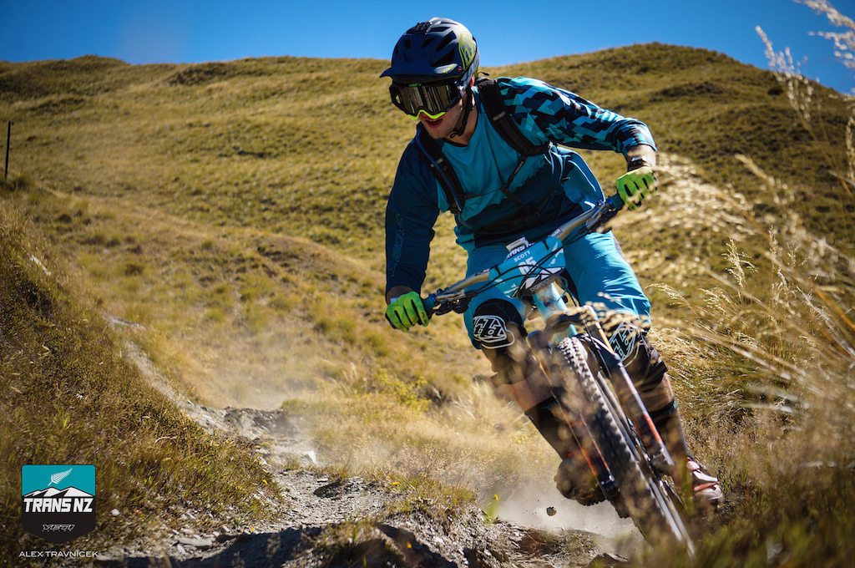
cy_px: 284
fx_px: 1957
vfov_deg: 16.5
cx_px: 428
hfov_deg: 24.6
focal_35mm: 82
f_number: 4.5
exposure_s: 1/2000
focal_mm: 55
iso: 250
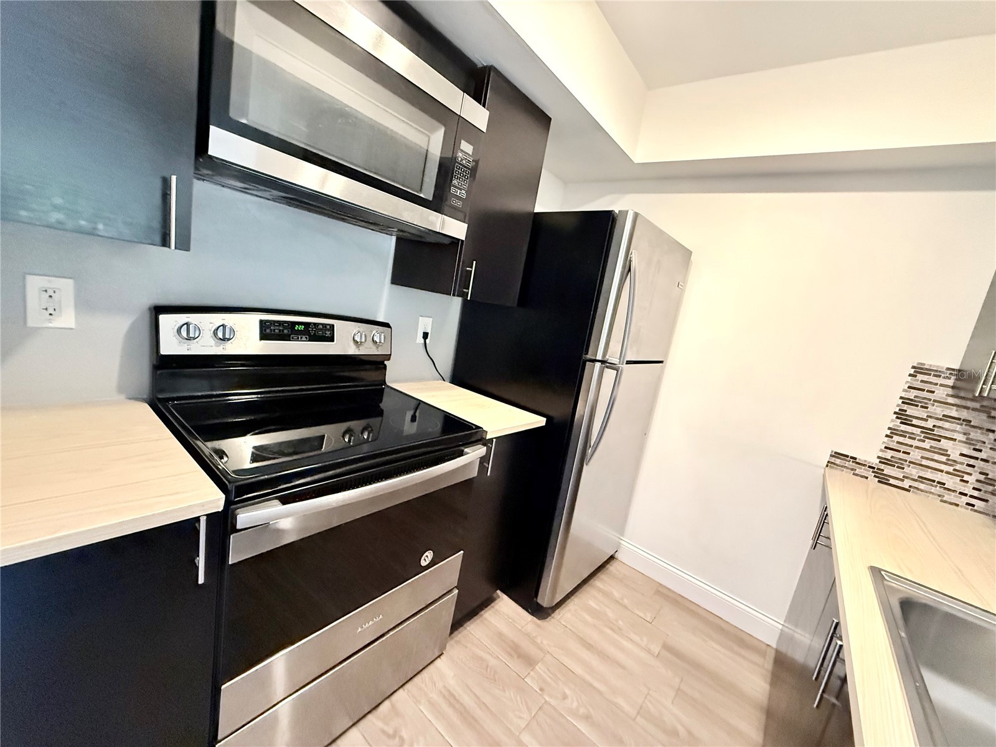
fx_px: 403
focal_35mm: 14
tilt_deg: -10.5
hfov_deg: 102.1
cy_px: 374
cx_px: 498
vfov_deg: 85.7
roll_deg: -10.2
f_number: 2.2
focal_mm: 2.22
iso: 1000
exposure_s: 1/60
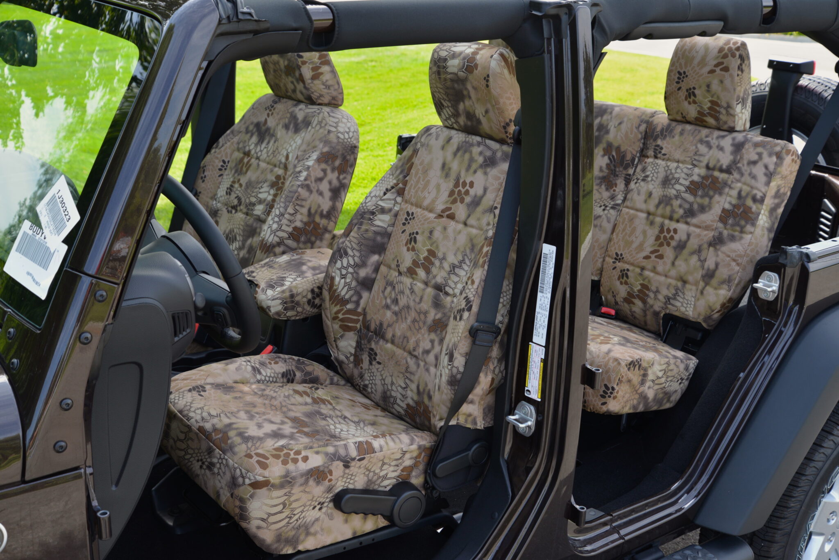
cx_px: 420
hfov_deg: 44.5
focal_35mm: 44
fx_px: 1026
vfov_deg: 30.5
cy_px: 280
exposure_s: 1/160
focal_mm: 44
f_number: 6.3
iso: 200
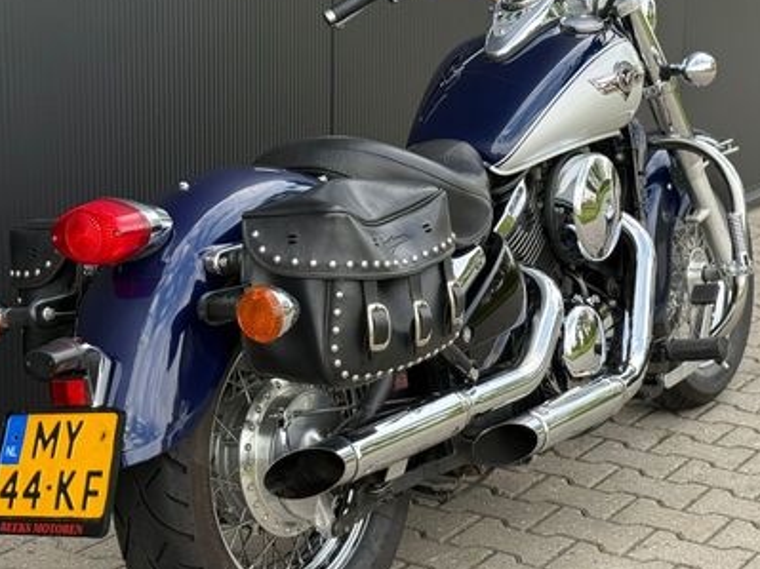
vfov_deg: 19.1
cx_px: 469
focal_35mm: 77
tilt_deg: -11.1
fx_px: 1690
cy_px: 245
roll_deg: -1.9
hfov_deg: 25.3
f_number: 1.78
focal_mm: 6.76
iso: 64
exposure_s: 1/754
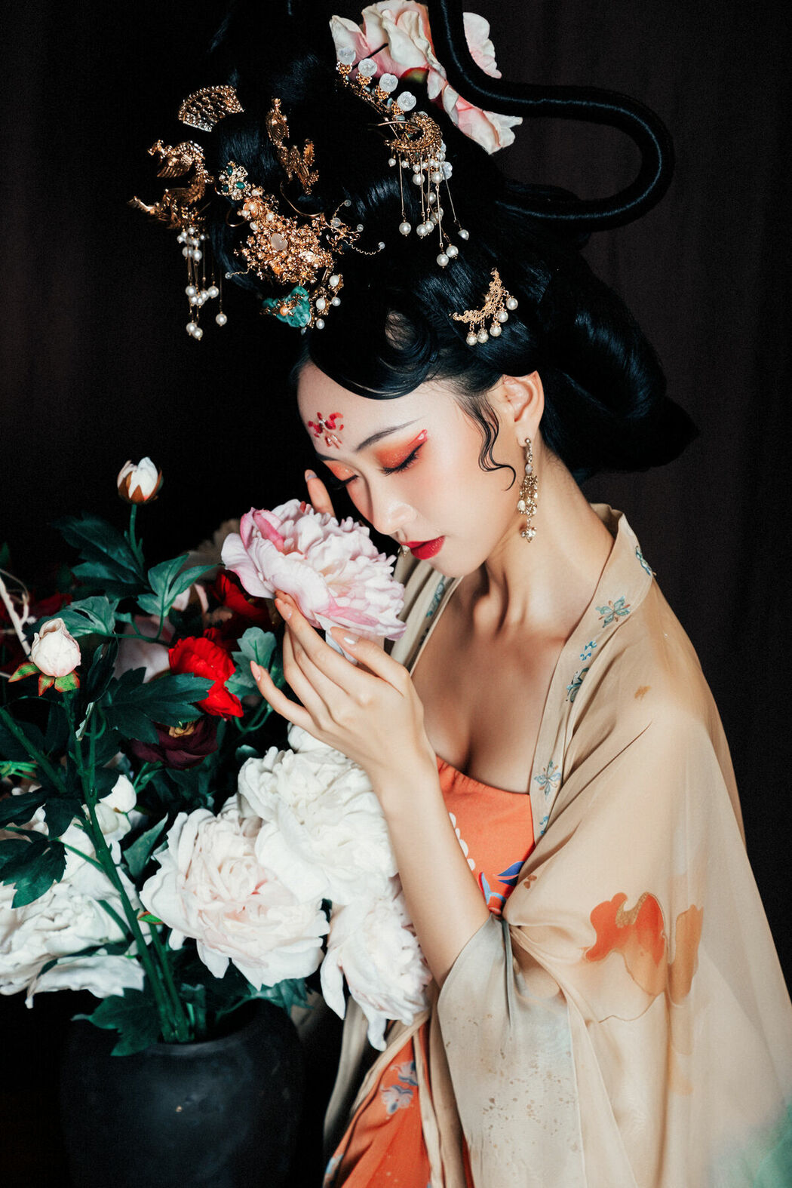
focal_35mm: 105
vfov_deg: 19.5
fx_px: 3465
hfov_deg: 13.0
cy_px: 594
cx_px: 396
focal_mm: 105
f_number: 6.3
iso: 100
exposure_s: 1/160
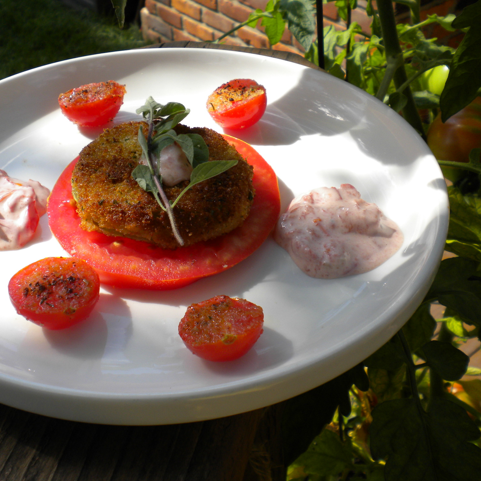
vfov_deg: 40.0
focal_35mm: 42
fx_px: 660
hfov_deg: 39.8
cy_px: 238
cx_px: 189
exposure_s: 1/330
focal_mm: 6.3
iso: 80
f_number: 4.6
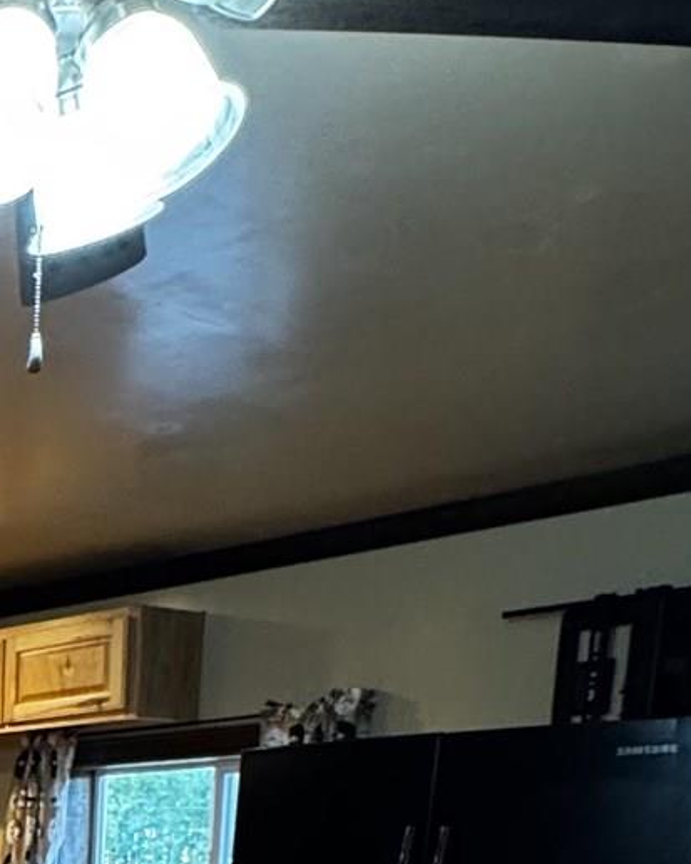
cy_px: 1157
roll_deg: +0.7
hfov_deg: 19.8
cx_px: -482
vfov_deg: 25.9
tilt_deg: -9.3
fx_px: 1559
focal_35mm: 61
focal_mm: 2.22
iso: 400
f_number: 2.2
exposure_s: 1/60
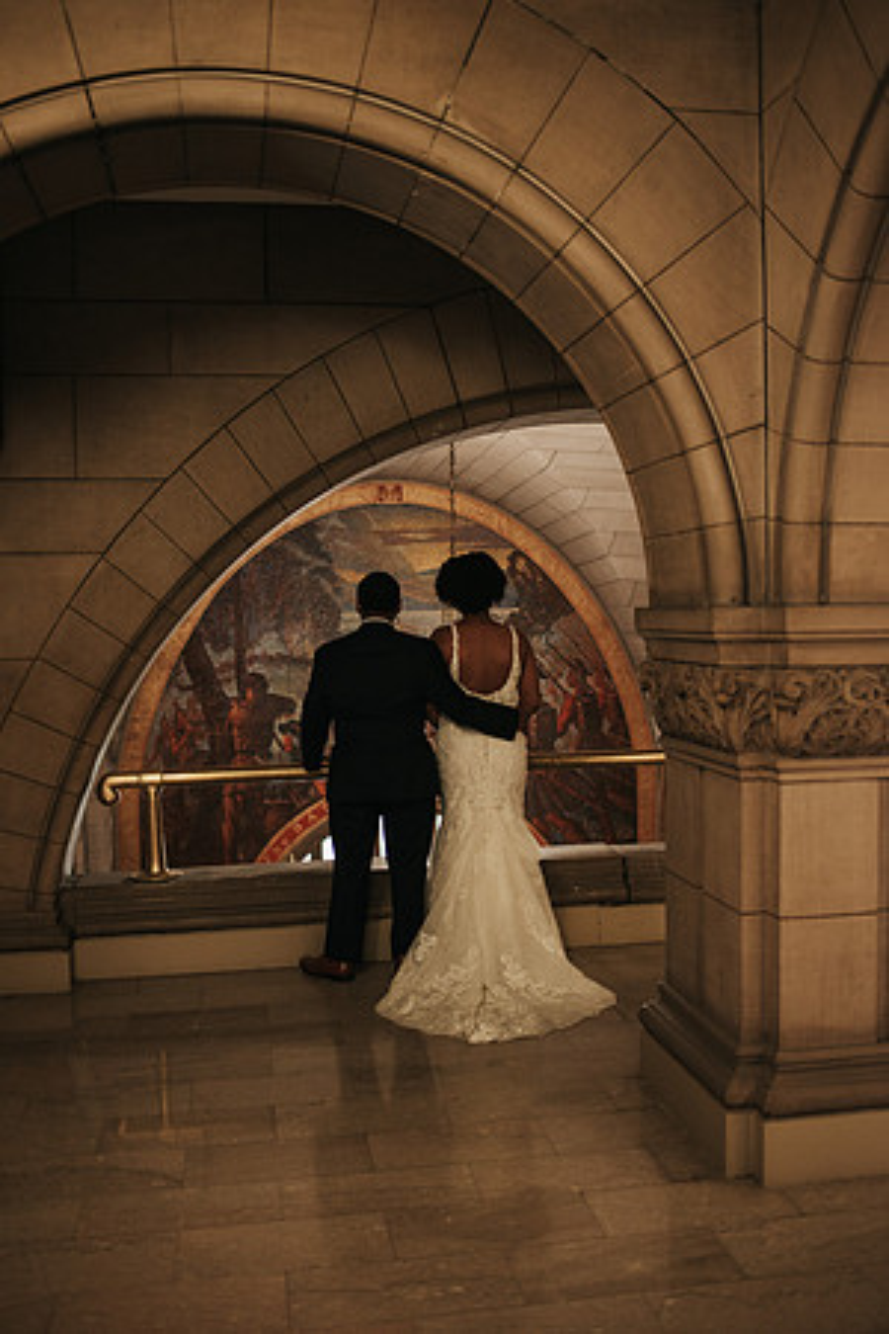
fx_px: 1296
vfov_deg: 54.4
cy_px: 667
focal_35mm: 35
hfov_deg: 37.9
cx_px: 444
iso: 1000
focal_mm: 35
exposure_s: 1/125
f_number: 2.2
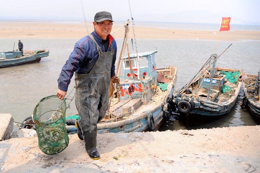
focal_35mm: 28
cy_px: 86
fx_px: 202
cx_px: 130
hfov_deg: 65.5
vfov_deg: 46.4
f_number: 2.8
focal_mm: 28
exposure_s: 1/2000
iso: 320
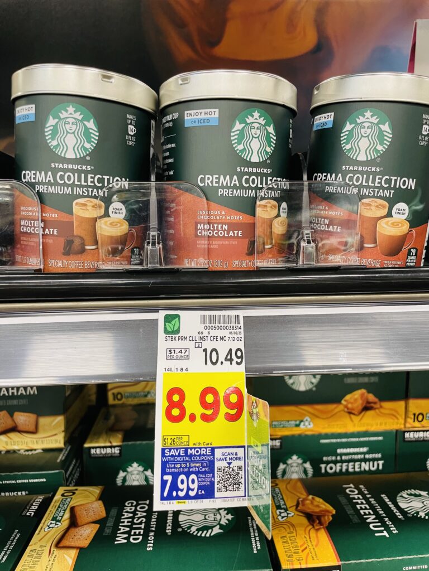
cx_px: 214
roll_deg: +0.9
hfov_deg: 53.1
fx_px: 430
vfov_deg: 67.3
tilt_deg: -8.1
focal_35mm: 26
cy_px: 286
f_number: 1.6
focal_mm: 4.2
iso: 125
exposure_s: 1/60
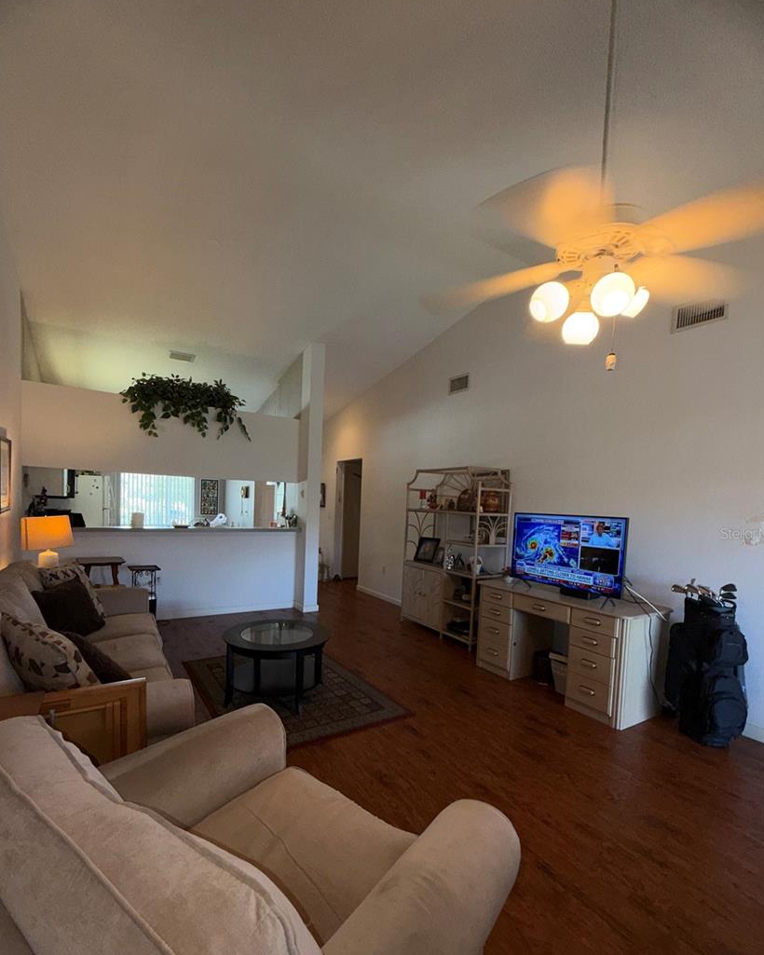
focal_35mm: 16
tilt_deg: -4.1
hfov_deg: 80.3
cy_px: 533
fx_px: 452
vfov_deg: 92.7
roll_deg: -2.9
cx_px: 367
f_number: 2.2
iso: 40
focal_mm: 2.22
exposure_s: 1/60
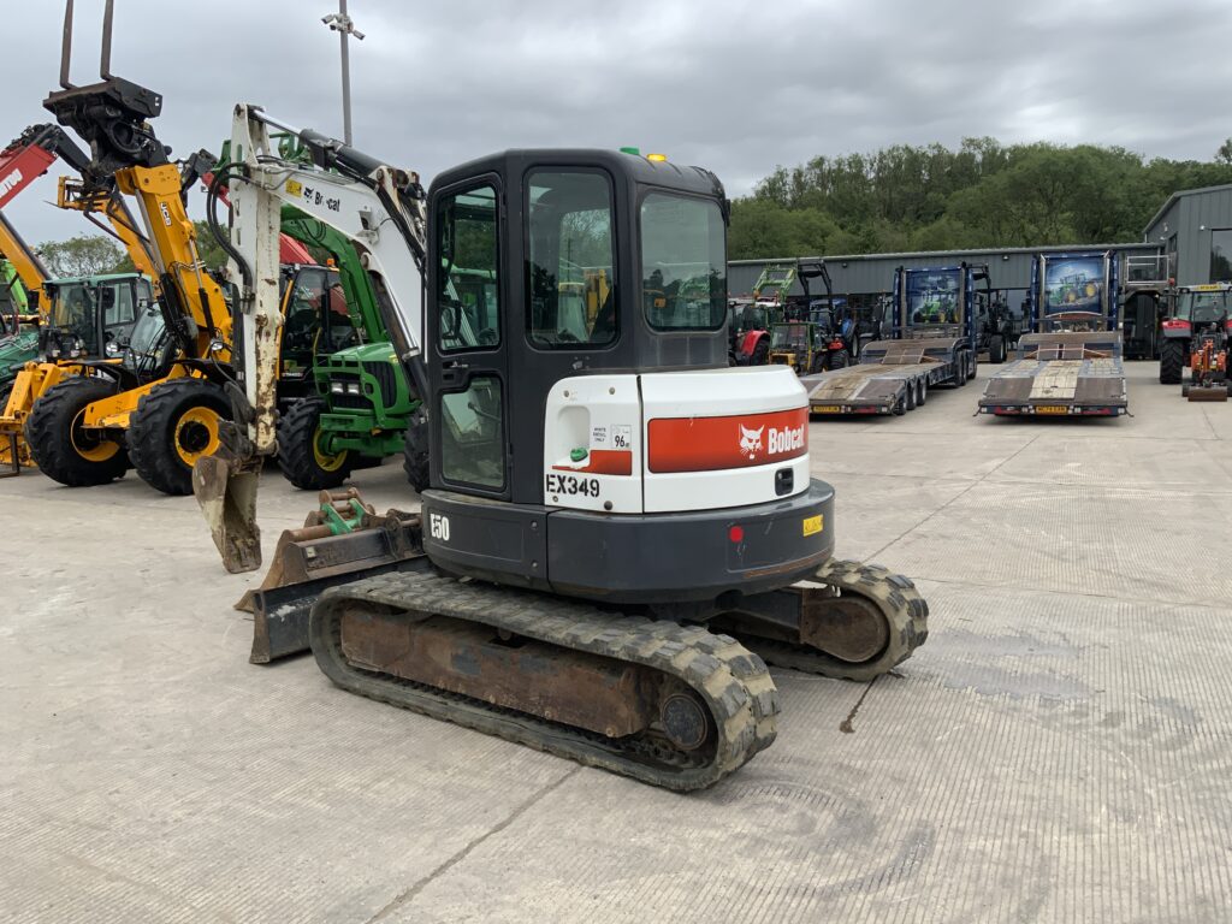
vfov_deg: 48.2
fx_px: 1032
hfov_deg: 61.7
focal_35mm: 29
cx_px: 616
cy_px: 462
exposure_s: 1/1342
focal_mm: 3
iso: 16
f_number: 1.8
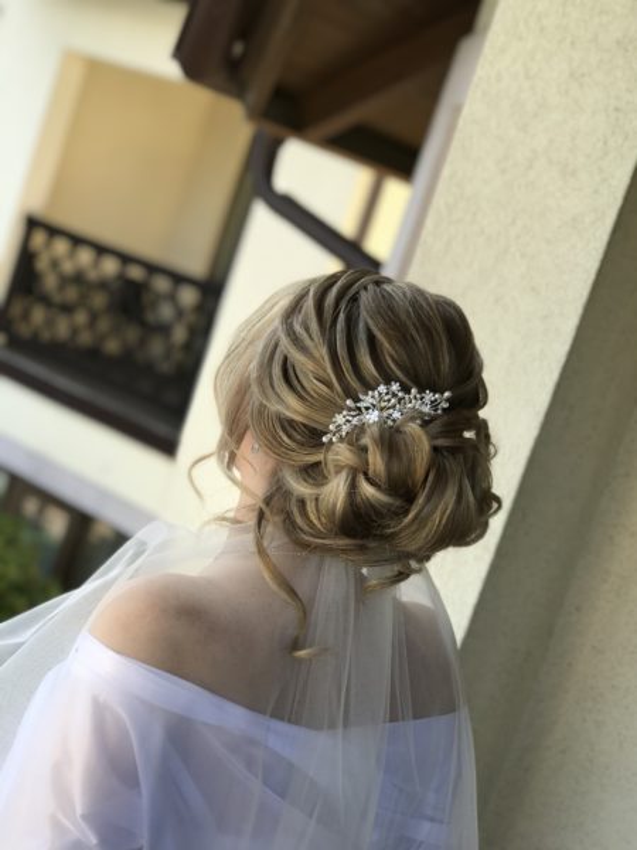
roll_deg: -17.4
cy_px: 425
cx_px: 318
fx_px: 1399
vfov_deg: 33.8
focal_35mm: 57
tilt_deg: -7.1
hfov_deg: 25.7
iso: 20
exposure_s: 1/184
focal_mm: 6.6
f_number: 2.8
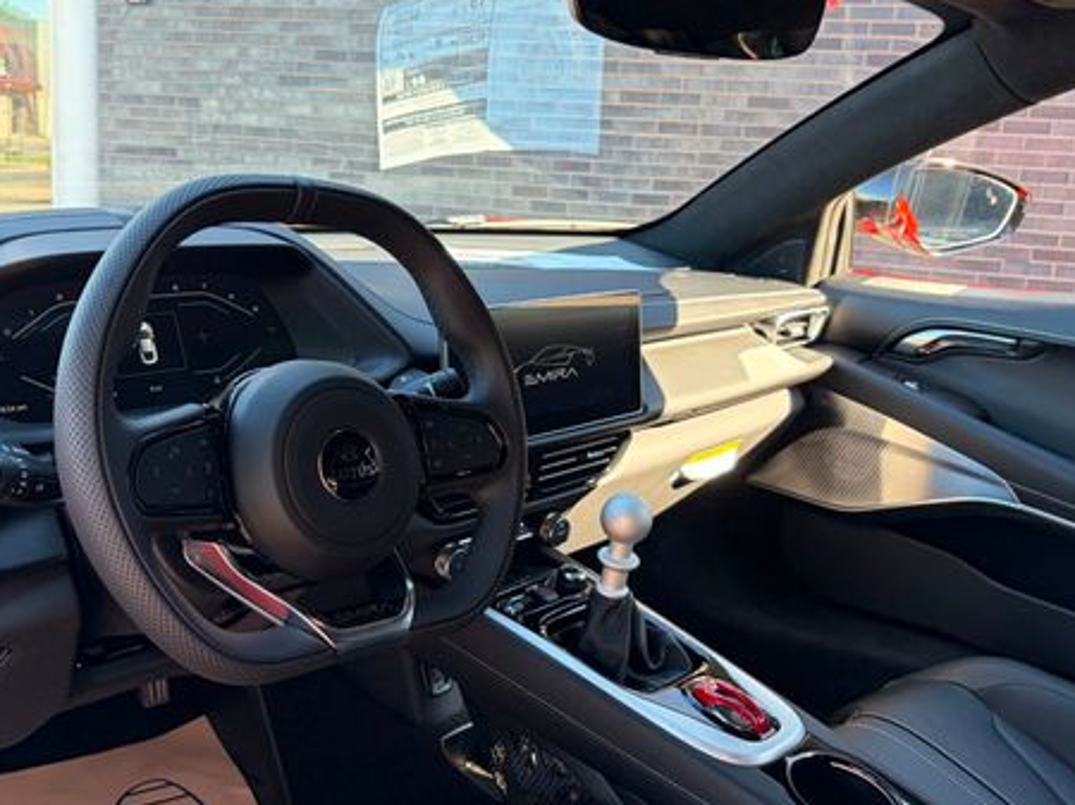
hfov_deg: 50.1
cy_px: 404
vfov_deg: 38.6
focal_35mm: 37
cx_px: 490
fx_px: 1148
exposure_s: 1/131
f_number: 1.6
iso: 80
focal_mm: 5.96
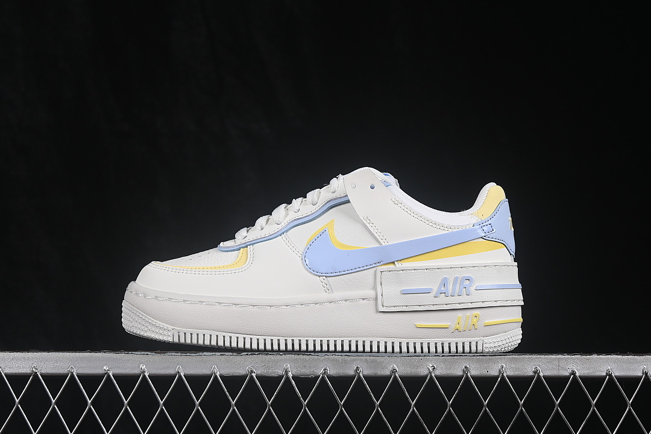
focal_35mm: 75
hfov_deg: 27.0
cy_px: 217
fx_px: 1356
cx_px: 326
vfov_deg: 18.2
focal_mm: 50
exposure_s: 1/80
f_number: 8
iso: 160
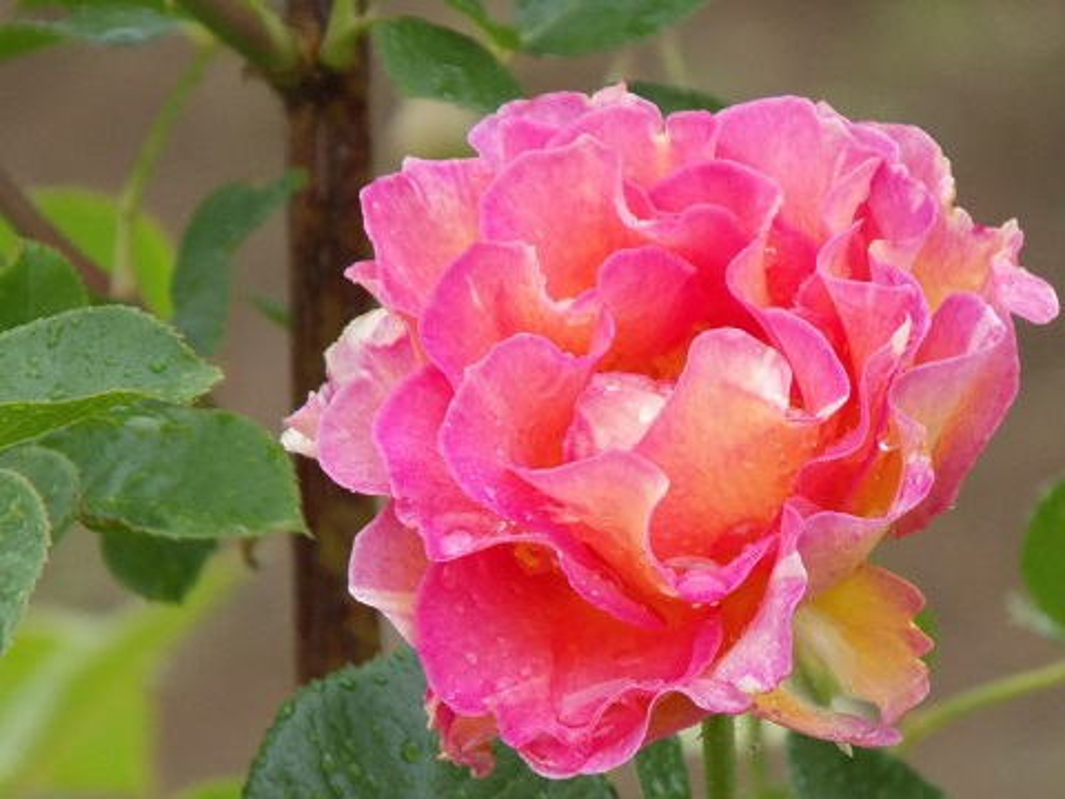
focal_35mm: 585
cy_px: 400
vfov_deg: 2.5
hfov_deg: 3.4
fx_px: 17998
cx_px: 532
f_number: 5.9
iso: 400
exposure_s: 1/30
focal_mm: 104
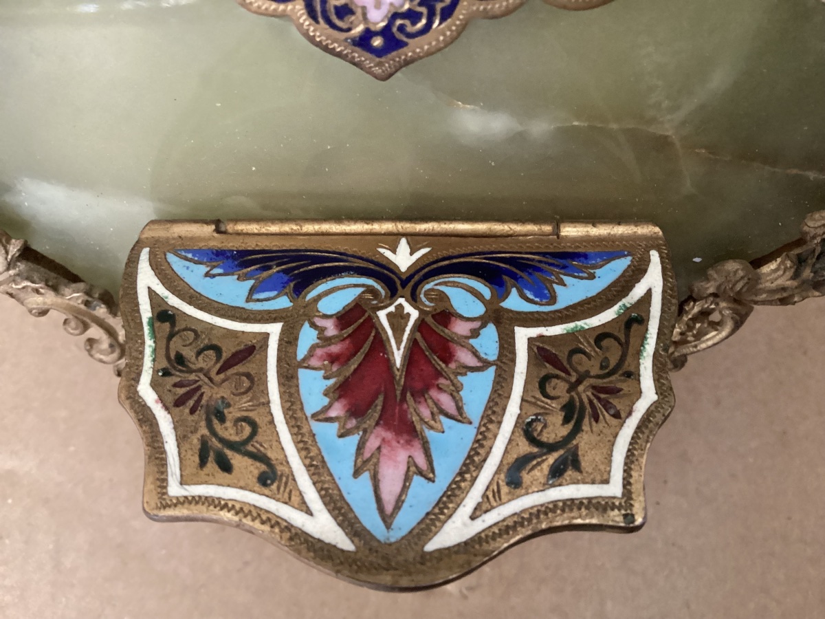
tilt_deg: -75.7
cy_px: 310
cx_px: 412
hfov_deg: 58.4
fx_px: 739
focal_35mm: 31
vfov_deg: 45.4
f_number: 2.4
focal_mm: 3.3
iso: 800
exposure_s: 1/20
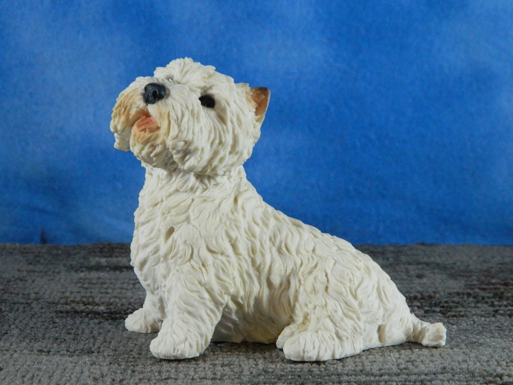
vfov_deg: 19.6
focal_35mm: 75
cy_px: 193
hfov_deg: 26.0
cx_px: 255
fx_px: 1111
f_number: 4
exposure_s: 1/50
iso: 400
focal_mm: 12.6
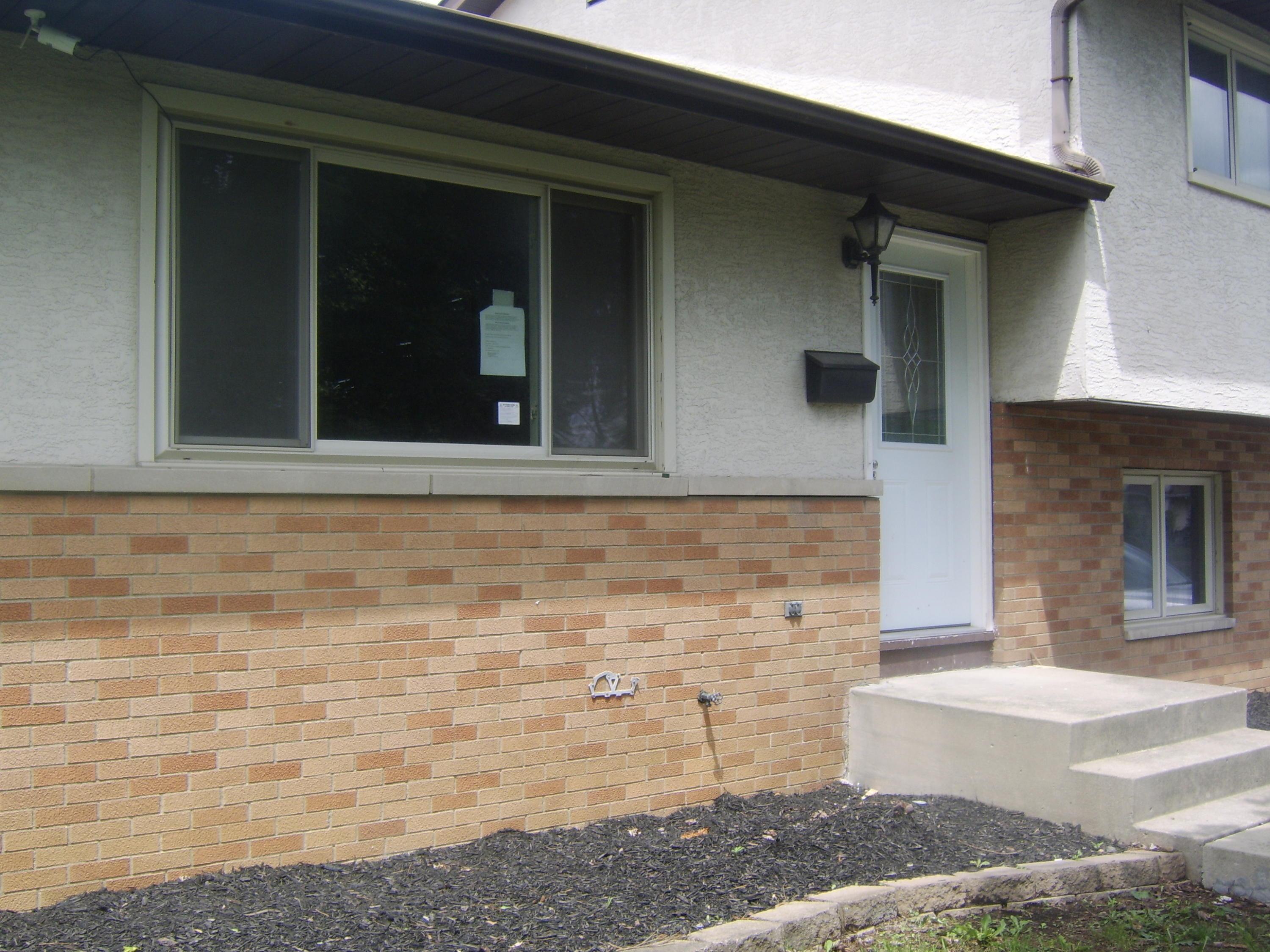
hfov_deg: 58.4
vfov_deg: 45.4
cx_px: 635
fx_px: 1137
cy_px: 476
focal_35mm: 31
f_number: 5.6
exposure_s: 1/125
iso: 71
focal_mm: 8.13
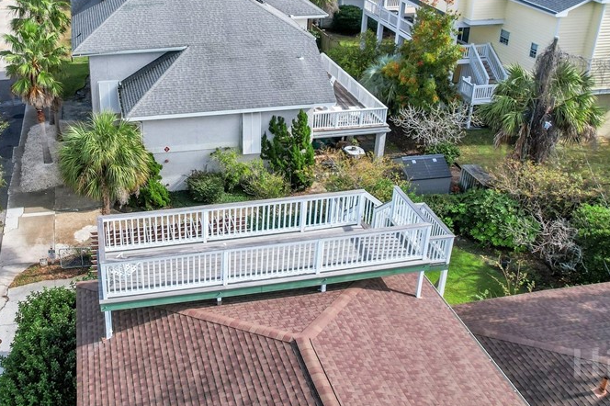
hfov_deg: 52.0
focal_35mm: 36
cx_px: 194
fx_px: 610
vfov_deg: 36.0
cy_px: 100
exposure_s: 1/1250
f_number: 2.8
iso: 100
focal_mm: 8.38
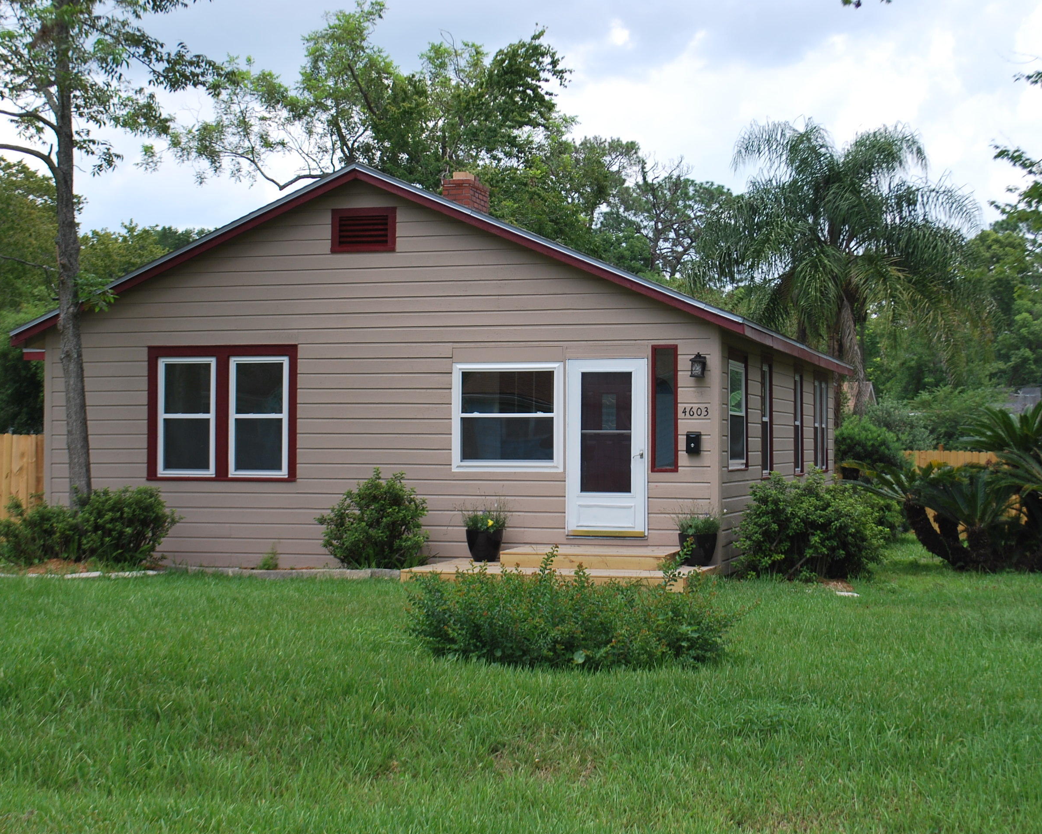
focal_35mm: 58
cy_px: 419
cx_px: 489
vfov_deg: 26.2
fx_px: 1789
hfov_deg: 32.5
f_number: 6.3
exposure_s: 1/160
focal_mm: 34
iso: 100
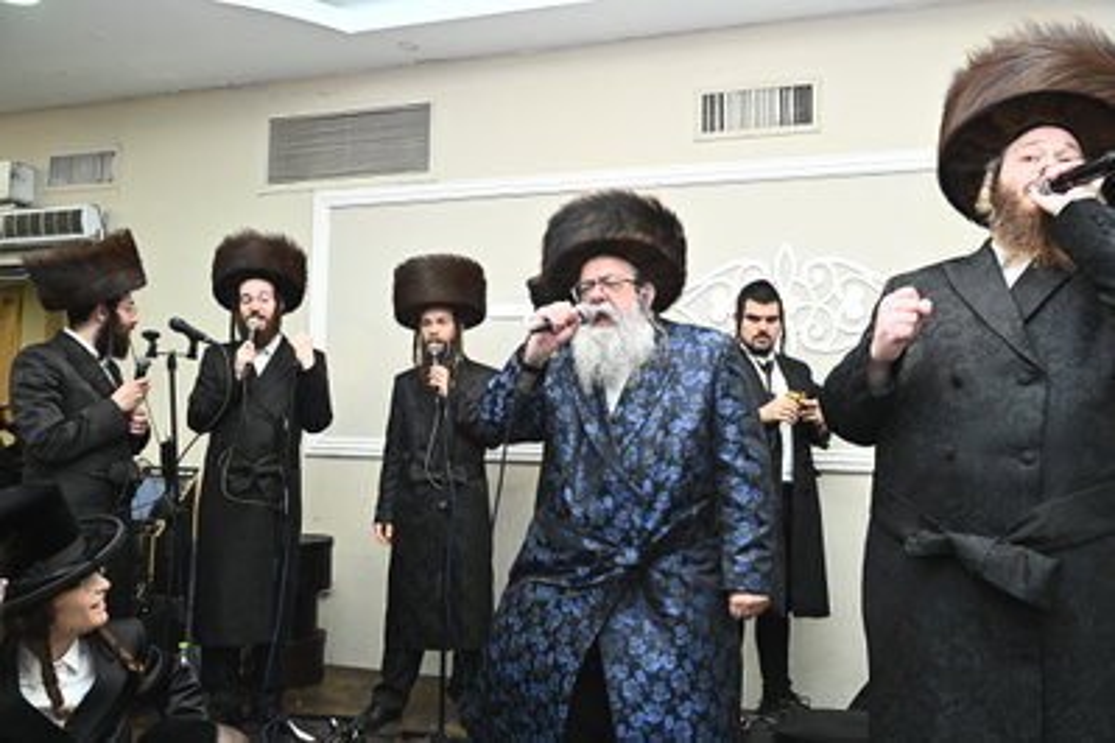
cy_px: 372
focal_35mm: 31
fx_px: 960
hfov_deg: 60.3
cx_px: 558
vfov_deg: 42.3
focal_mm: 31
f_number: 5.6
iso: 2000
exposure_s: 1/200
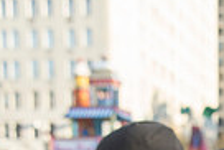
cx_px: 288
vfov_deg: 9.4
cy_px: 314
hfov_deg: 14.5
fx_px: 847
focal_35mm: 136
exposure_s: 1/500
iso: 400
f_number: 4
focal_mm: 32
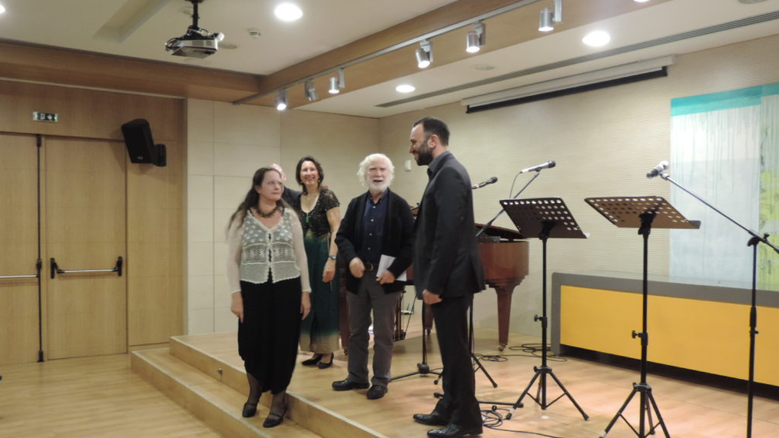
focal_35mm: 33
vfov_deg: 35.6
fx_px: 682
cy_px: 244
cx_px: 390
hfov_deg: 59.5
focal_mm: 5.3
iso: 400
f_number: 3.1
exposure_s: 1/20
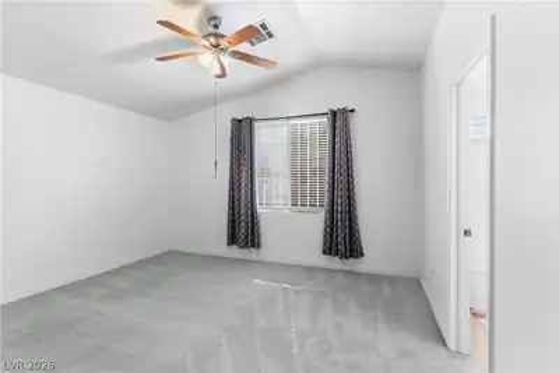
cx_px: 280
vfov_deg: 70.5
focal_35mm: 17
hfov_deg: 93.3
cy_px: 186
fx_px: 264
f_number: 8
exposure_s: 1/4
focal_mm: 17
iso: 400
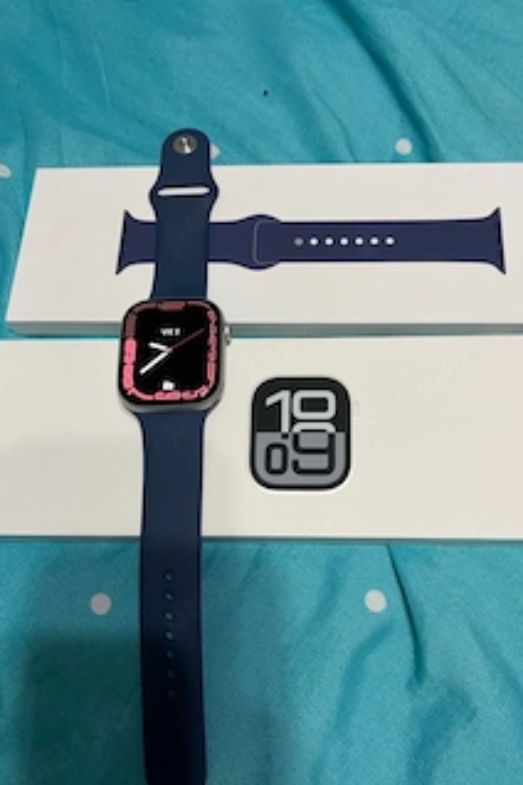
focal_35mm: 34
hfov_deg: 38.8
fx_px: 741
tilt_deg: -67.8
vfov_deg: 55.8
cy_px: 410
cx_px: 291
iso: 125
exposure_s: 1/50
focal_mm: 5.96
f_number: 1.6
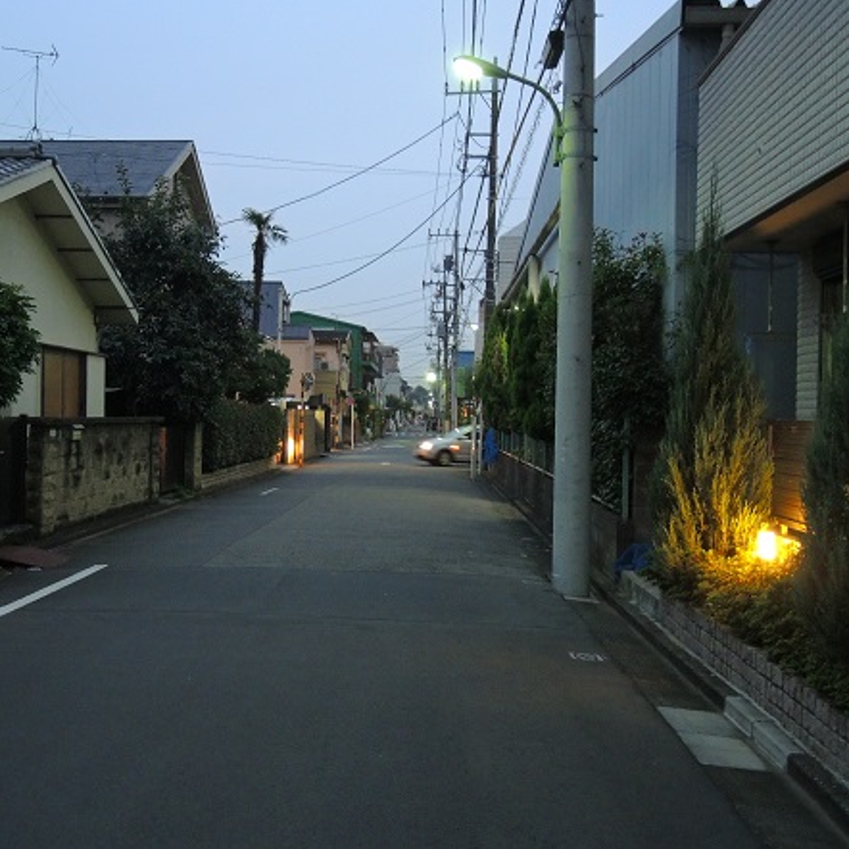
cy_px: 423
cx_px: 359
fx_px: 1165
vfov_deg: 40.0
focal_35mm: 42
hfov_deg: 39.9
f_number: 2.5
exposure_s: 1/6
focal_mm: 7.6
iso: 800
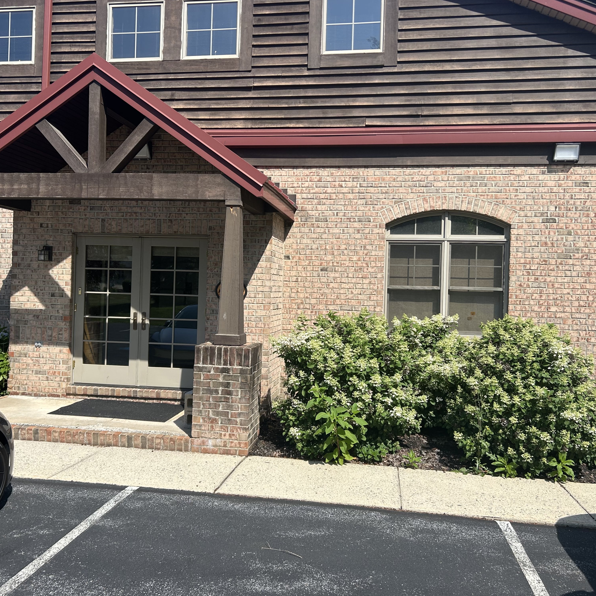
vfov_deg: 52.5
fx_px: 604
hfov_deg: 52.5
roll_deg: -2.0
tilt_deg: -0.7
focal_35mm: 31
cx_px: 286
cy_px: 298
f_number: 1.5
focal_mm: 5.7
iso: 50
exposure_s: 1/3571
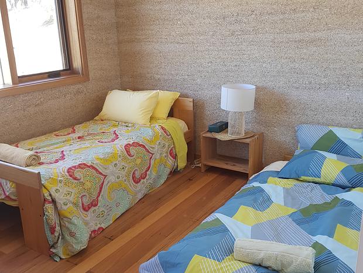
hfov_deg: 67.2
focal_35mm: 26
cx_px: 182
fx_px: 273
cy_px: 136
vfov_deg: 53.2
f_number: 1.7
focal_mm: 4.2
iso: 64
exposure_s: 1/50
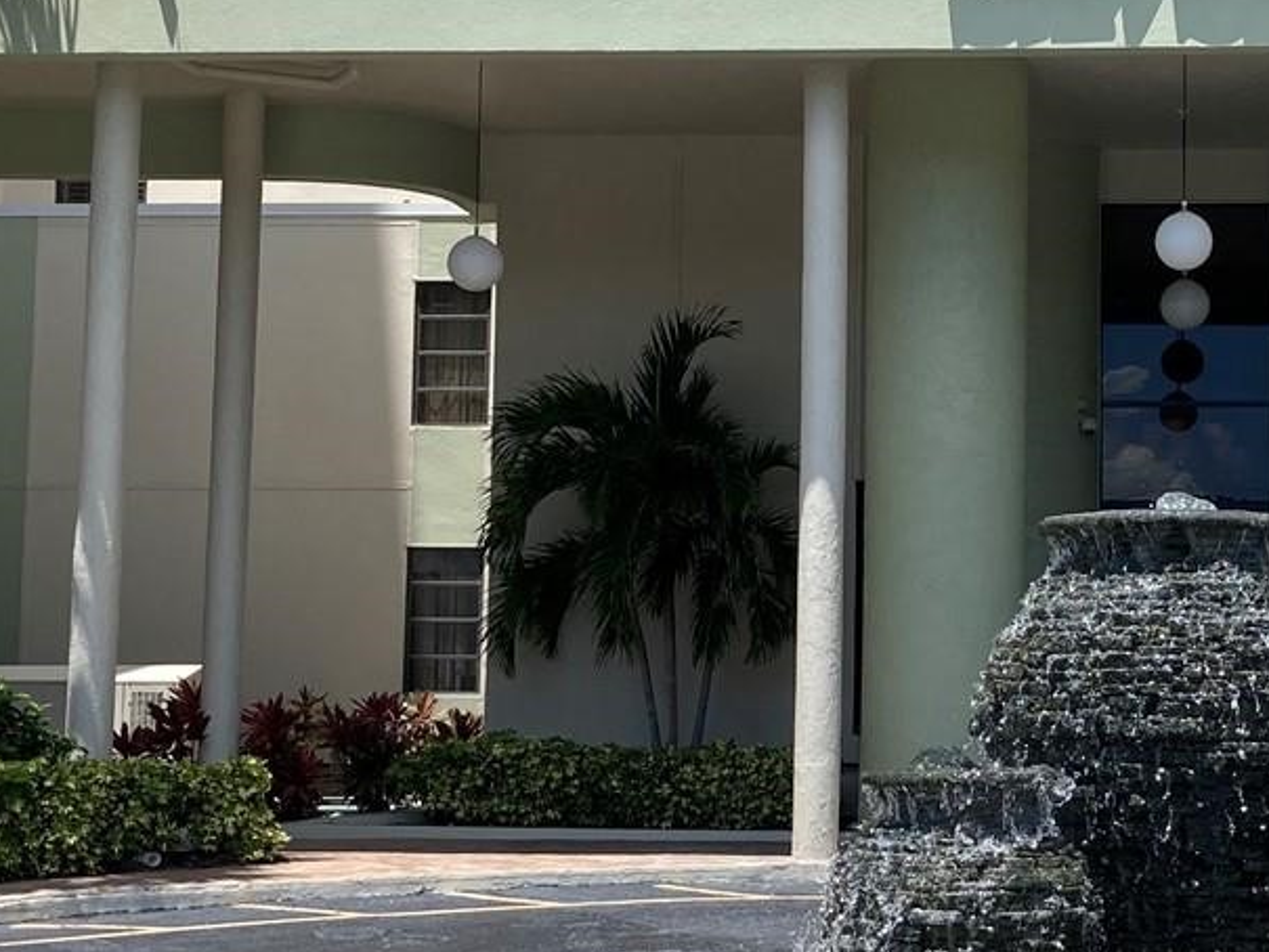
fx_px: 2713
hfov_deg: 25.8
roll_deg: -0.5
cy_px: 507
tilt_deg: +5.6
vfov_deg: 19.9
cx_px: 1028
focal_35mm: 74
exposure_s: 1/2114
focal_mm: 3.99
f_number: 1.8
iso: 20
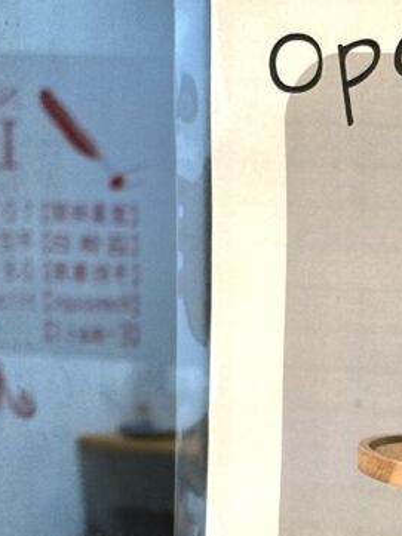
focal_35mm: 170
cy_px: 475
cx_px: 525
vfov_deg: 11.6
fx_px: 2631
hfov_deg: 8.6
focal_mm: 6.86
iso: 250
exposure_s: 1/40
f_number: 1.78
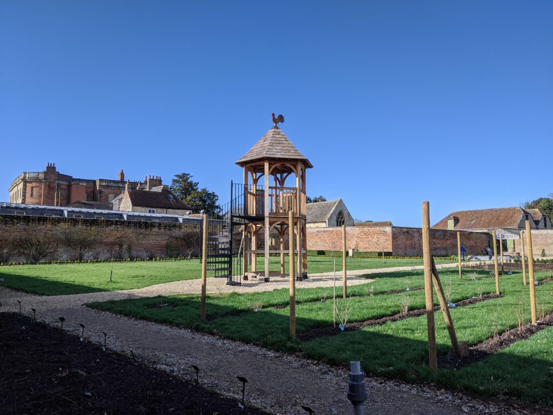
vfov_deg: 51.4
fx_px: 431
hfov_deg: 65.3
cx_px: 276
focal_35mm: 27
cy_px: 208
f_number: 1.8
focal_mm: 4.44
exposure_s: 1/2611
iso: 63
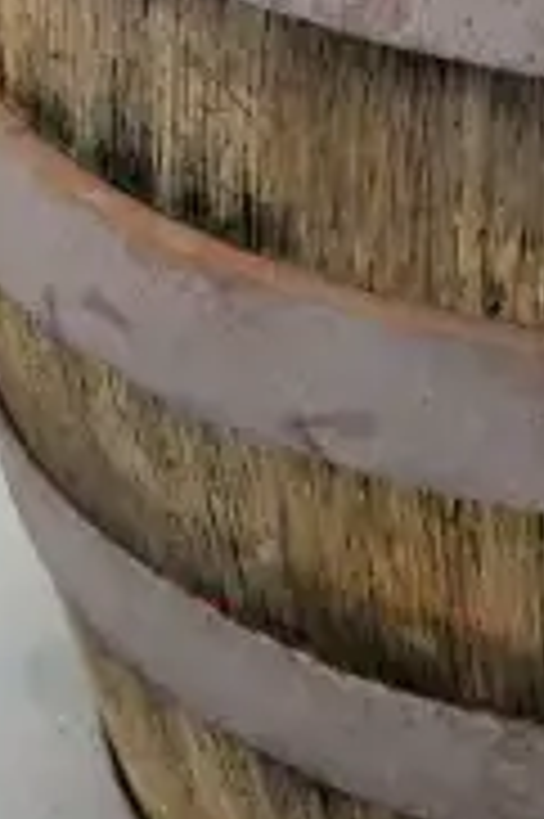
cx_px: 922
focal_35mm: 211
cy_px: -76
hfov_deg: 6.4
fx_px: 4791
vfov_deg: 9.7
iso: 3200
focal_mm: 18
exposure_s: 1/60
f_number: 5.6
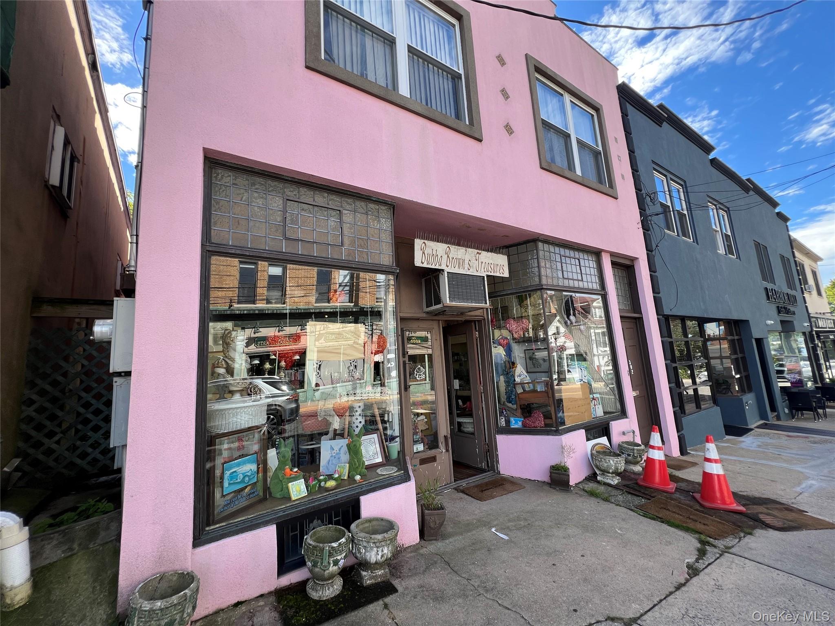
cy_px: 313
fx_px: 314
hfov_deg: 106.2
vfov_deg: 89.9
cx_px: 418
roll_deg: +3.5
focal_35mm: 13
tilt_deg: +7.9
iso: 32
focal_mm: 1.57
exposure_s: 1/301
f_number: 1.8
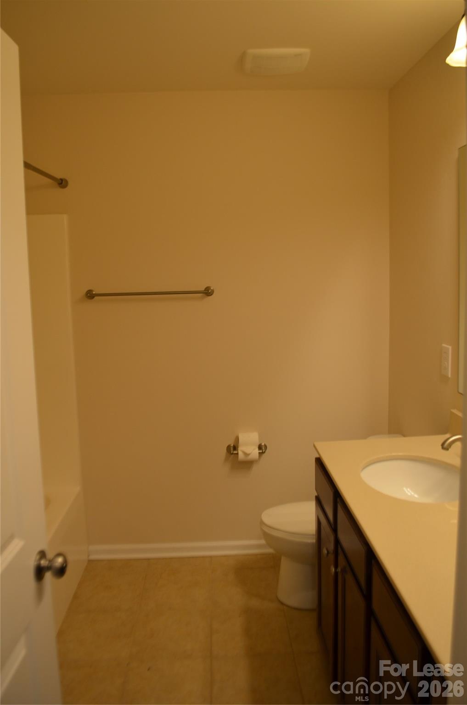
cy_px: 352
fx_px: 528
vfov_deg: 67.5
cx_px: 234
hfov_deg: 47.7
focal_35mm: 27
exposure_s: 1/60
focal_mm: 18
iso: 400
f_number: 4
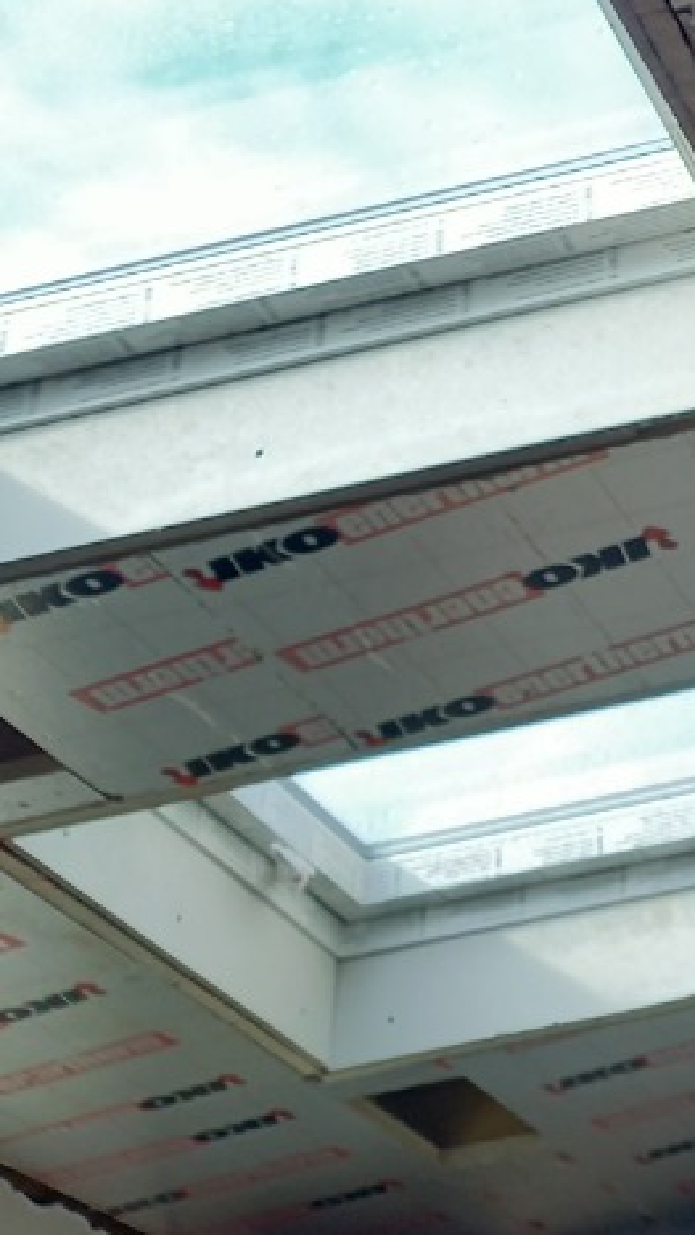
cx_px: 893
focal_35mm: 70
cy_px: -135
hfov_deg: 16.4
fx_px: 2291
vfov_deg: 27.5
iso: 80
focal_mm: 4.6
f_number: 2
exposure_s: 1/49
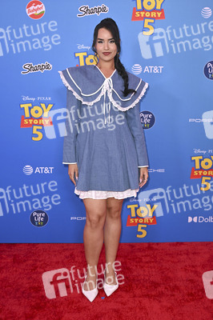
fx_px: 382
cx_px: 106
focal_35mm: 43
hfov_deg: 31.1
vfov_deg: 45.5
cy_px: 160
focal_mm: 43
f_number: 6.3
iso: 1250
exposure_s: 1/250
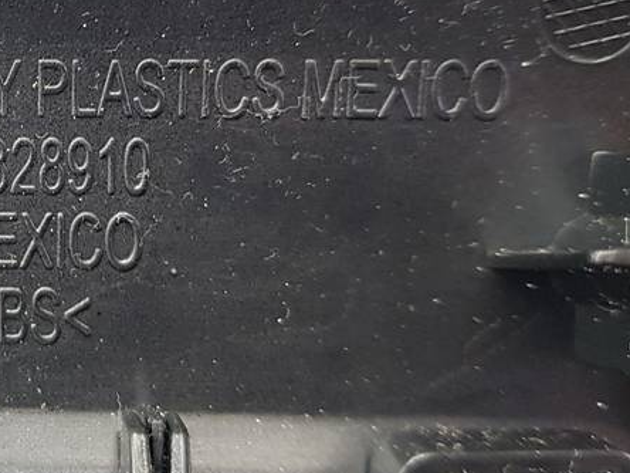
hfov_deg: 29.8
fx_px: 1092
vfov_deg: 24.3
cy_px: 165
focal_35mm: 60
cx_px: -16
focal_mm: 4.2
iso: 200
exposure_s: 1/50
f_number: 1.7
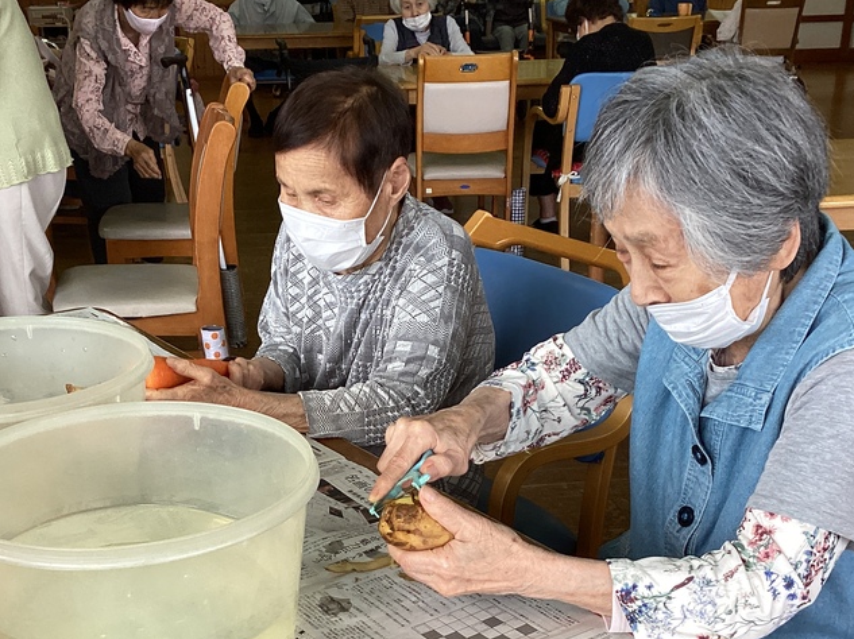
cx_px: 372
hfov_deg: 38.9
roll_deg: -0.1
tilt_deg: -23.6
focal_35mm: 49
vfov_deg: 29.3
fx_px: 1208
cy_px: 462
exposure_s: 1/100
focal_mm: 3.3
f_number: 2.4
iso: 64
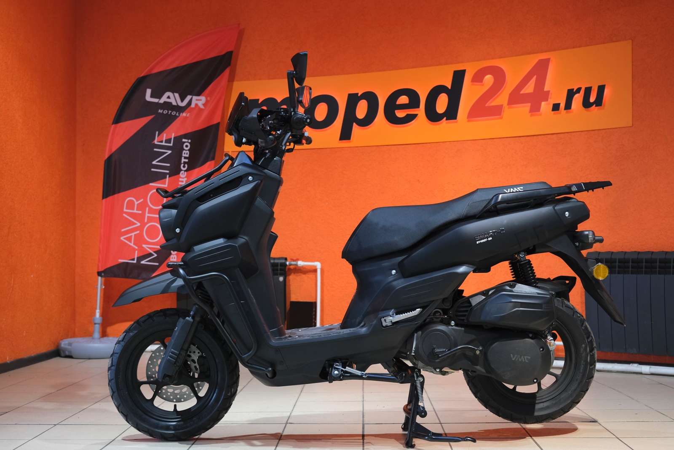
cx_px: 337
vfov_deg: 27.5
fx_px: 917
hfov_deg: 40.3
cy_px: 225
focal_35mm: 49
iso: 1600
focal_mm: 32.5
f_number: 4
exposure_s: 1/100
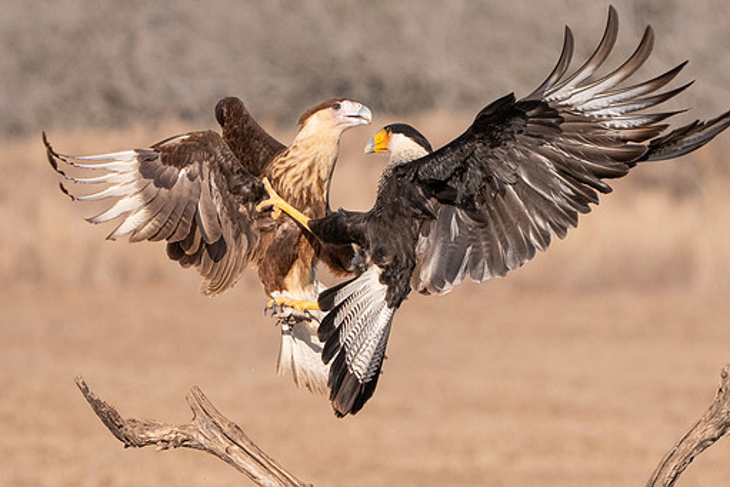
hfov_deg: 4.3
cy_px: 412
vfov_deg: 2.9
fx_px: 9695
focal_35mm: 478
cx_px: 397
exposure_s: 1/3200
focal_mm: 280
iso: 2500
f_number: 9
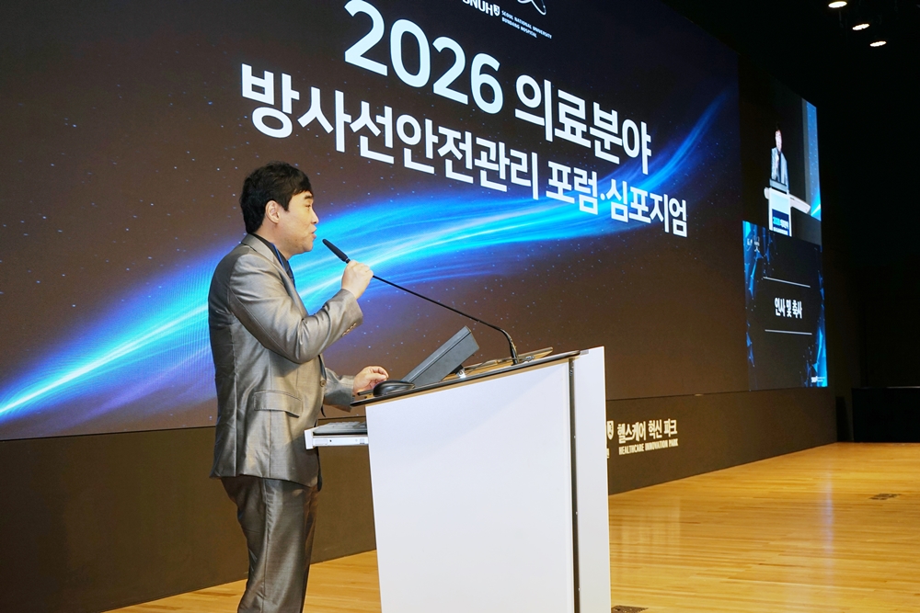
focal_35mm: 45
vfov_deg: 29.9
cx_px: 460
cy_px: 306
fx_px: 1150
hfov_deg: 43.6
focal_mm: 45
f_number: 7.1
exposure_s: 1/100
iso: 400
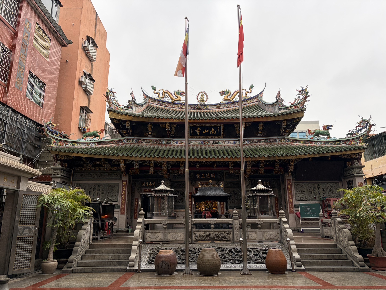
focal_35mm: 26
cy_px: 145
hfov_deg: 67.3
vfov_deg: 53.1
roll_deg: +0.2
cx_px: 193
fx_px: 290
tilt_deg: +13.9
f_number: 1.6
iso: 50
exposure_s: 1/654
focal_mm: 5.96
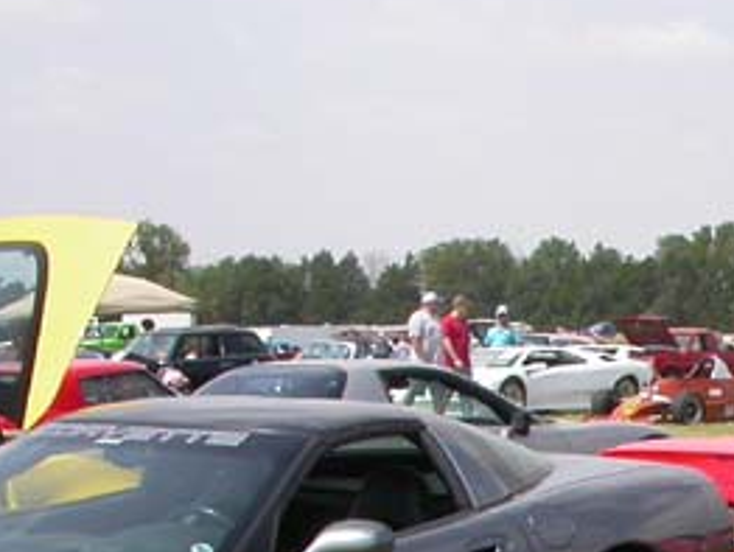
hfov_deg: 16.0
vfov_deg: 12.3
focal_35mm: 116
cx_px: 975
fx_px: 2462
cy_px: 796
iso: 100
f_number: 6.7
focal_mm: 7.85
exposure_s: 1/326
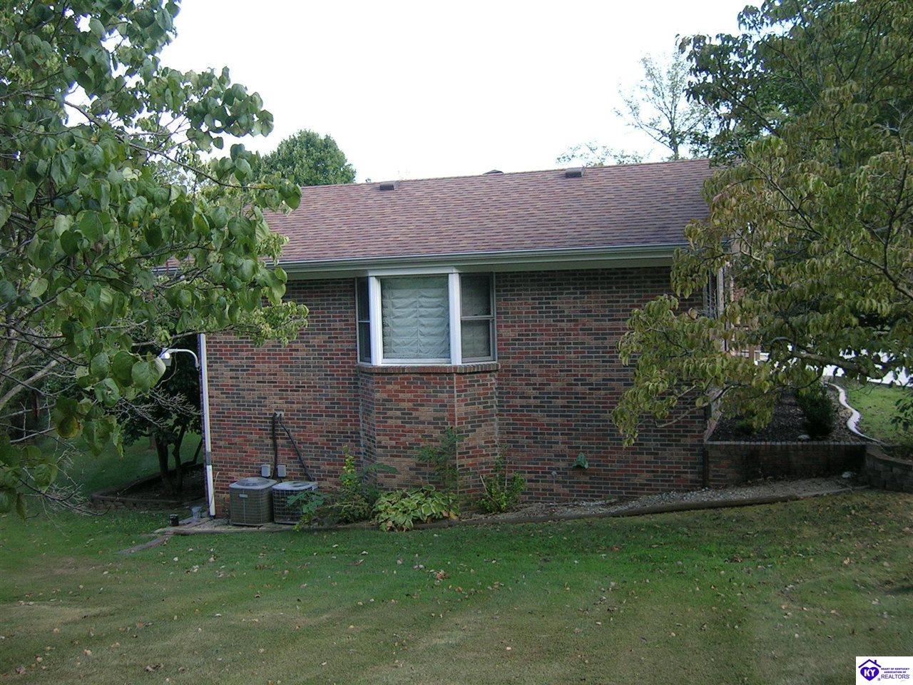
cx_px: 456
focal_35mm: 35
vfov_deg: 40.7
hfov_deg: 52.6
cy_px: 342
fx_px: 923
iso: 50
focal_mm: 5.4
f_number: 2.8
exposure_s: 1/131
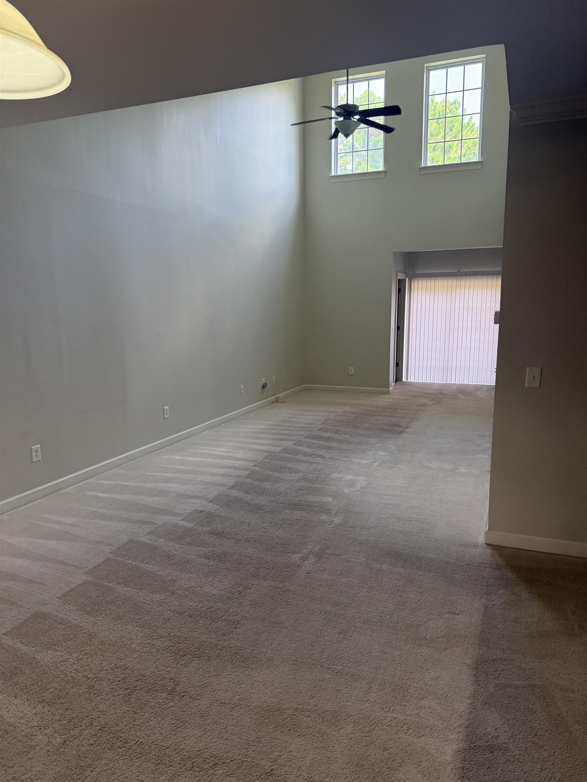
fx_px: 543
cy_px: 391
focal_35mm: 24
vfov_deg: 71.6
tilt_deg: -8.4
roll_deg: +1.0
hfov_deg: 56.8
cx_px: 294
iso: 200
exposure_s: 1/121
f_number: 1.78
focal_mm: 6.76
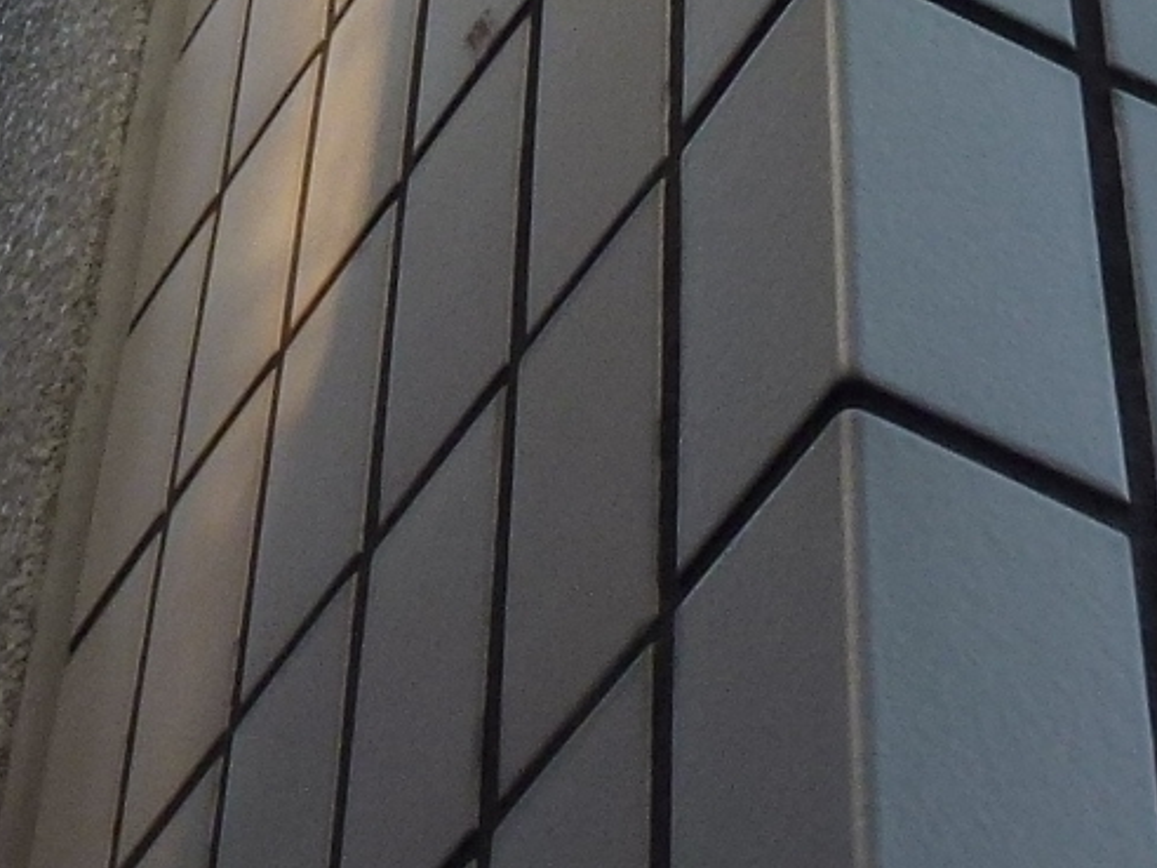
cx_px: 379
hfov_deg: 15.7
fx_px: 4178
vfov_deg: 11.5
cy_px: -261
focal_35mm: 125
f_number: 3.3
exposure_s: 1/100
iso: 100
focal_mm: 4.3
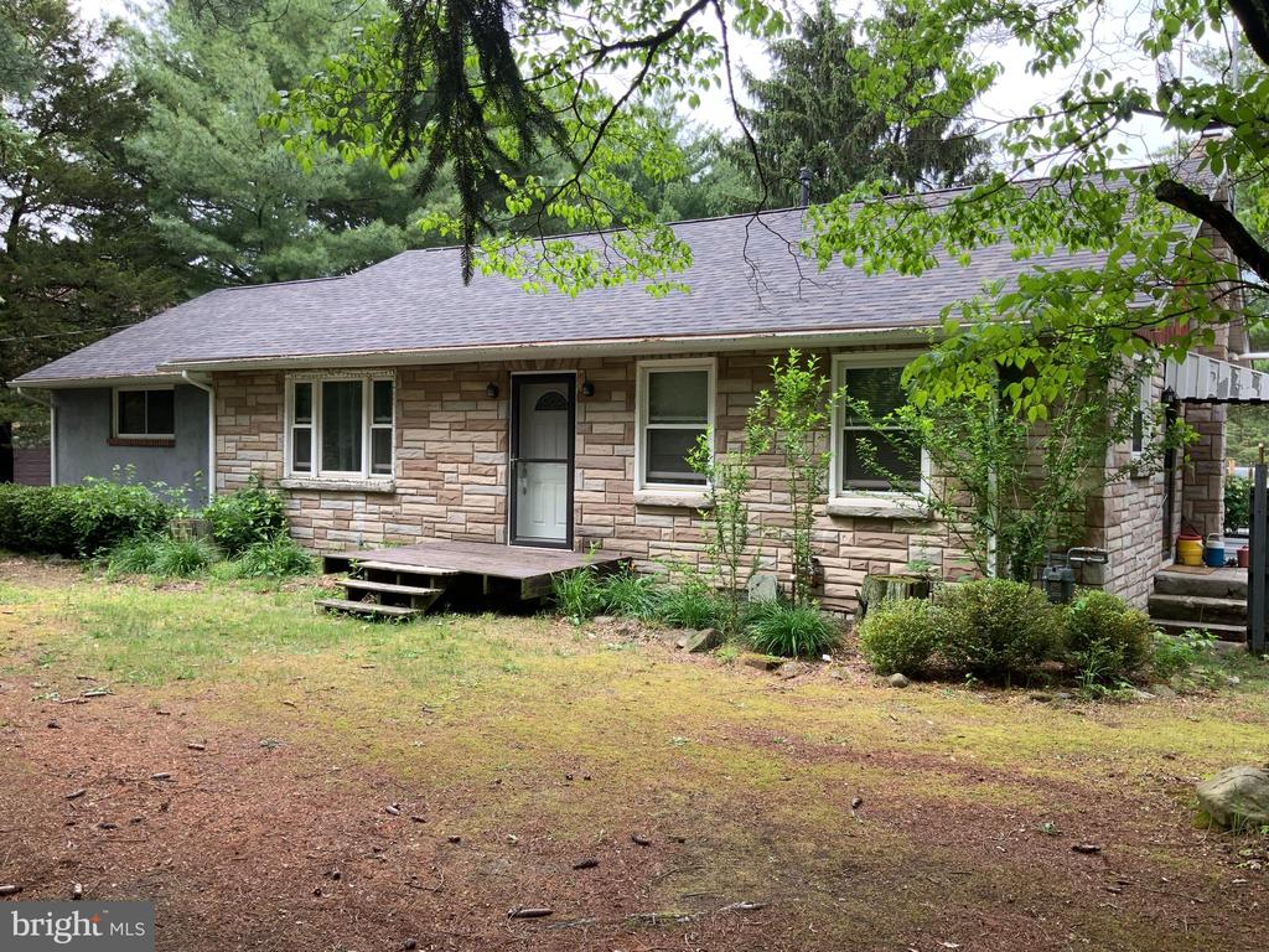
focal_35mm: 29
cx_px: 634
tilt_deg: -1.0
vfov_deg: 48.2
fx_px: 1063
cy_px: 476
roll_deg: -0.6
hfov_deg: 61.7
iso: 16
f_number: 1.8
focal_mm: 3
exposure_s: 1/274
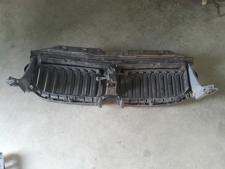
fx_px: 169
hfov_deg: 67.3
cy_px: 84
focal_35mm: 26
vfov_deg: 53.0
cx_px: 112
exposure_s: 1/30
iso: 500
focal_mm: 3.98
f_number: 1.8
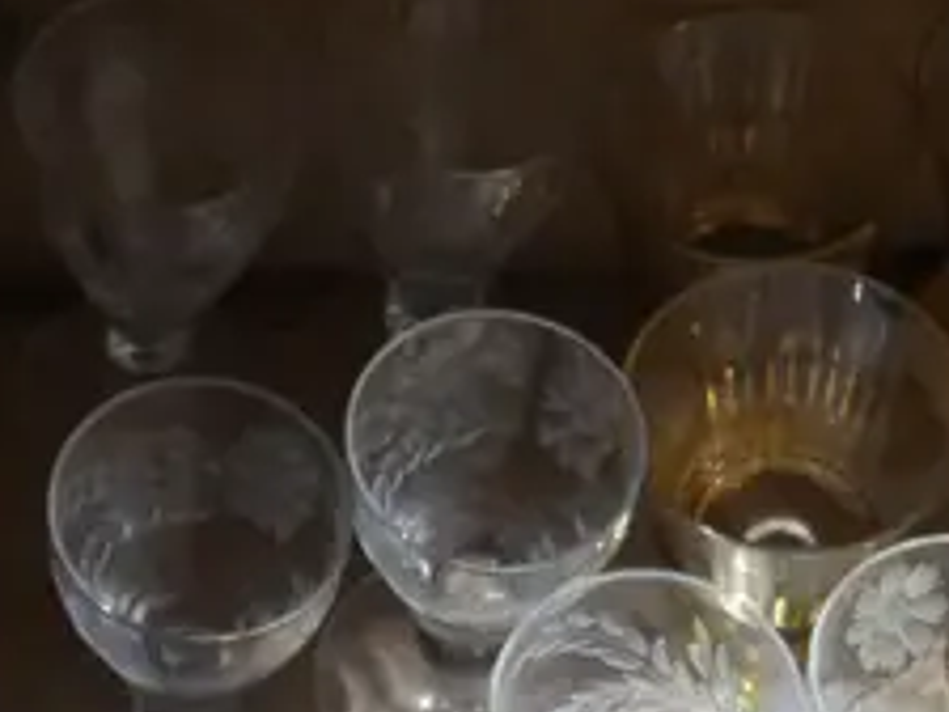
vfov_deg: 10.7
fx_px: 3756
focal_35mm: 137
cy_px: 797
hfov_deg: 14.4
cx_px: 386
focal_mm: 15
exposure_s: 1/60
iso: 2000
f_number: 3.6
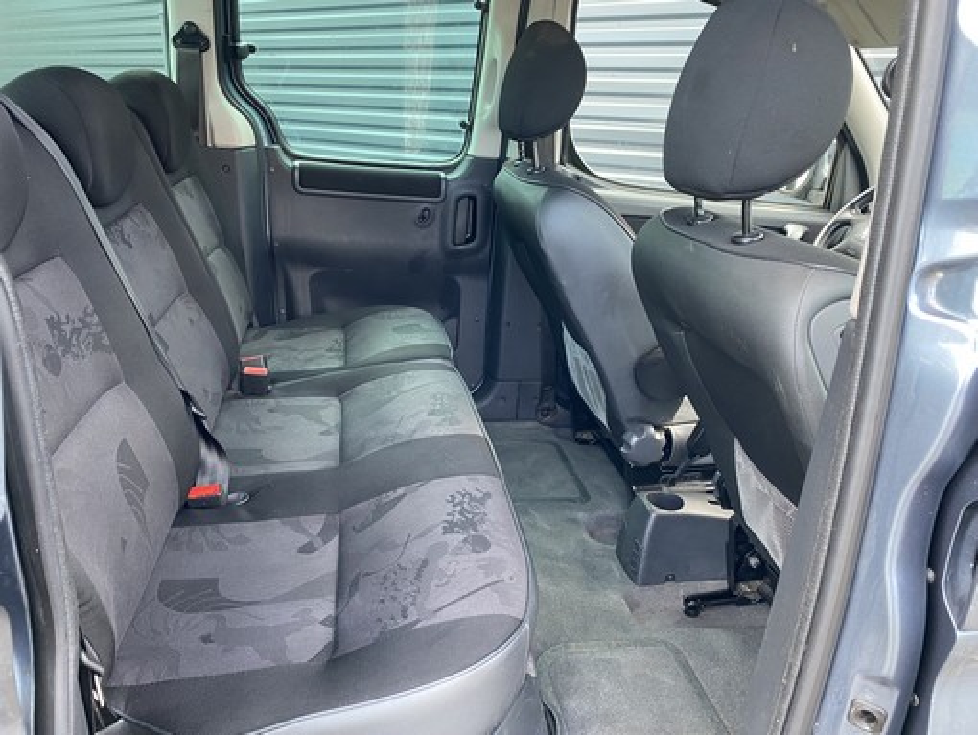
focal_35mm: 26
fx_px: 735
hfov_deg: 67.3
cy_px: 368
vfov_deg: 53.1
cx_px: 489
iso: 125
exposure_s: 1/89
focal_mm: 4.25
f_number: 1.8
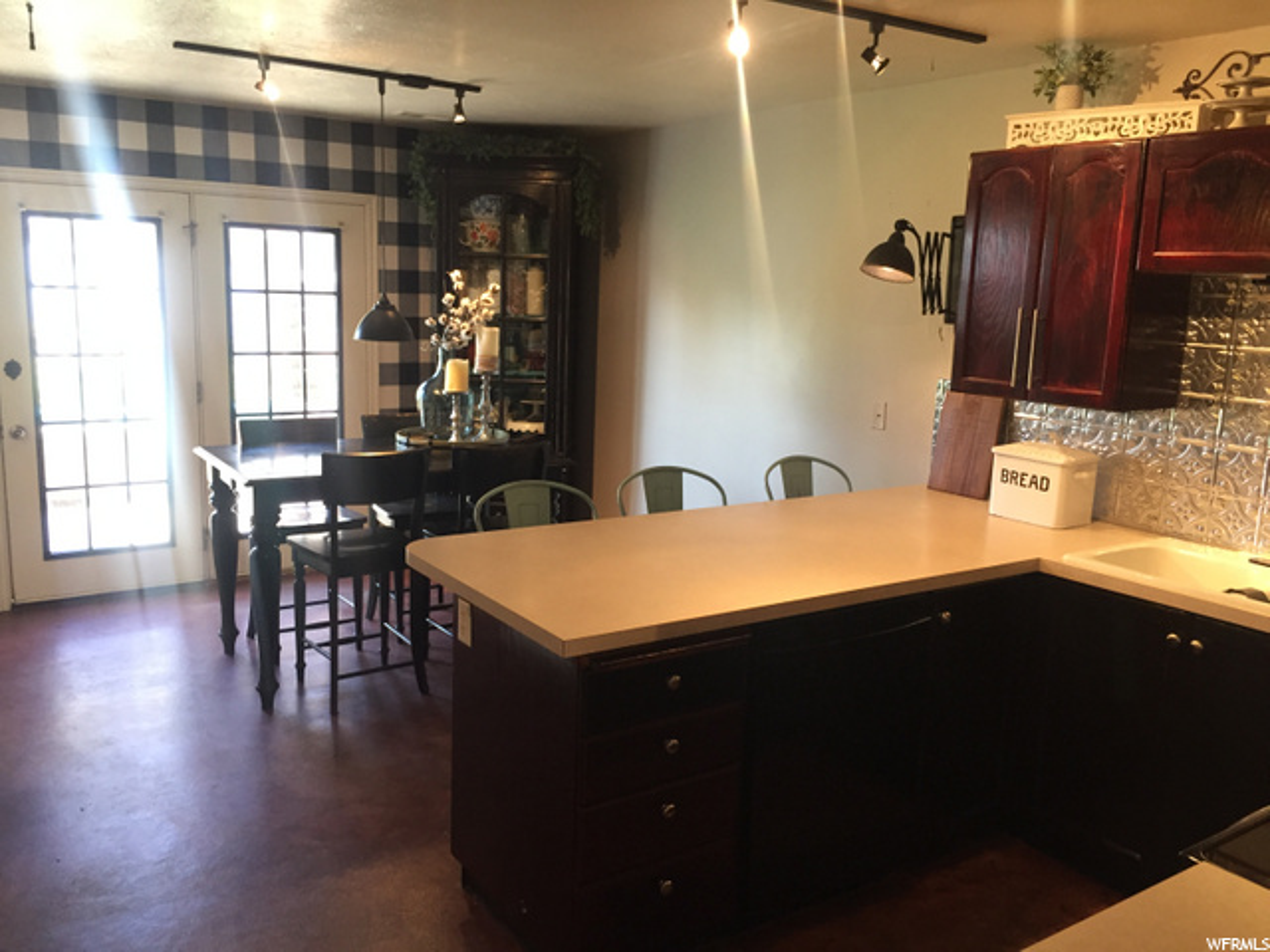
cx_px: 635
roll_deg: -3.3
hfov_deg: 61.7
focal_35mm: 29
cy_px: 476
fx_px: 1064
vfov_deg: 48.2
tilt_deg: -11.2
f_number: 2.2
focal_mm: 4.15
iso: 125
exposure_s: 1/30
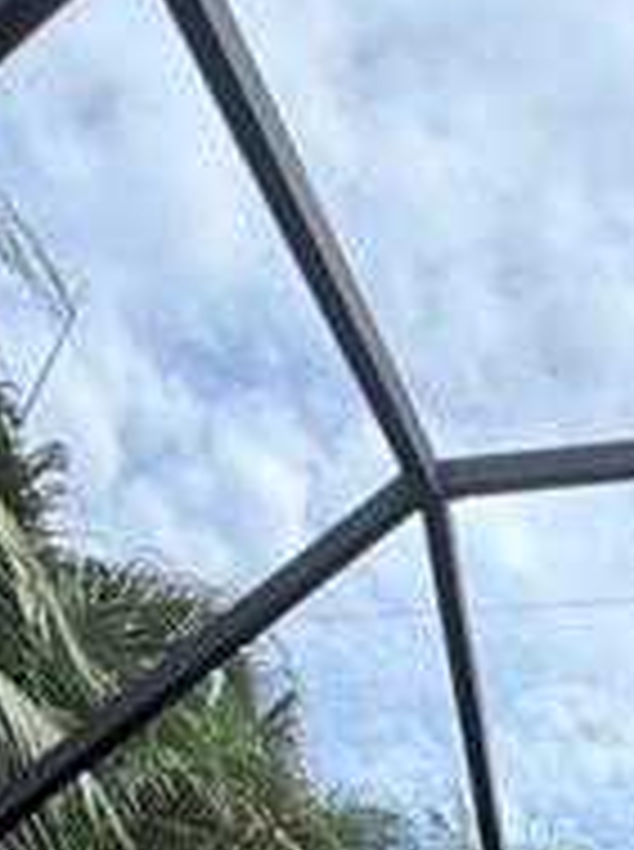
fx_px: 1397
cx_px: 737
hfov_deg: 23.6
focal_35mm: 57
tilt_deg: -9.2
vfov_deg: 20.6
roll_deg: +0.2
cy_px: 1606
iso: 50
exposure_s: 1/502
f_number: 2.2
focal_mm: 2.22
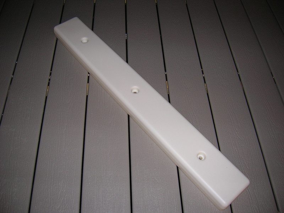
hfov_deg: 54.0
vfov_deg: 41.7
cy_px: 106
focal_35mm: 34
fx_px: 279
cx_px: 142
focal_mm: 5.7
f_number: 2.9
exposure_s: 1/60.1
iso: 50
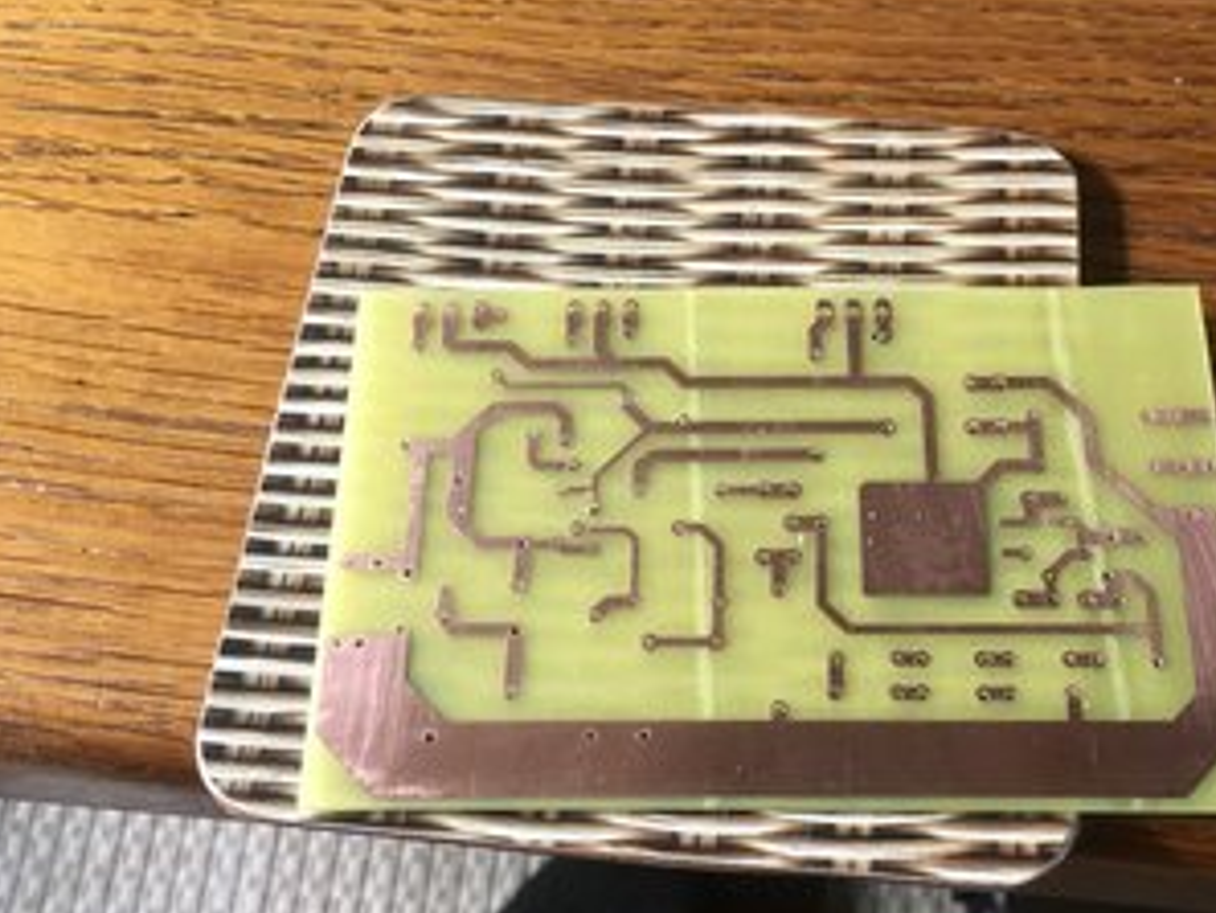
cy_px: 430
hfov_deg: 47.4
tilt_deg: -66.1
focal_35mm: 39
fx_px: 1371
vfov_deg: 36.8
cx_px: 770
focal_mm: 4.15
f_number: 2.2
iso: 250
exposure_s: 1/33
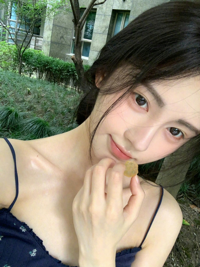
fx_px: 247
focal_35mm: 32
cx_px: 100
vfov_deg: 56.8
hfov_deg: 44.2
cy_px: 134
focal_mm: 2.87
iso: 125
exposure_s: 1/60
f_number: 2.2
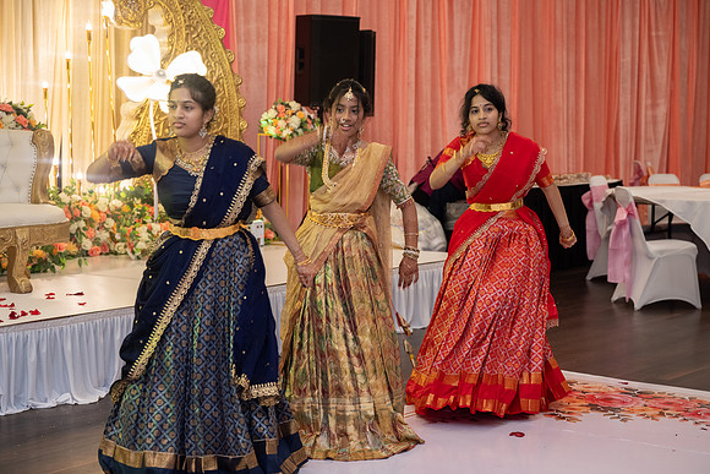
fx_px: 1403
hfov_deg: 28.4
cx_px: 355
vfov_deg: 19.2
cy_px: 237
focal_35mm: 71
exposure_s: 1/160
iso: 1000
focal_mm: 70
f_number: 3.5
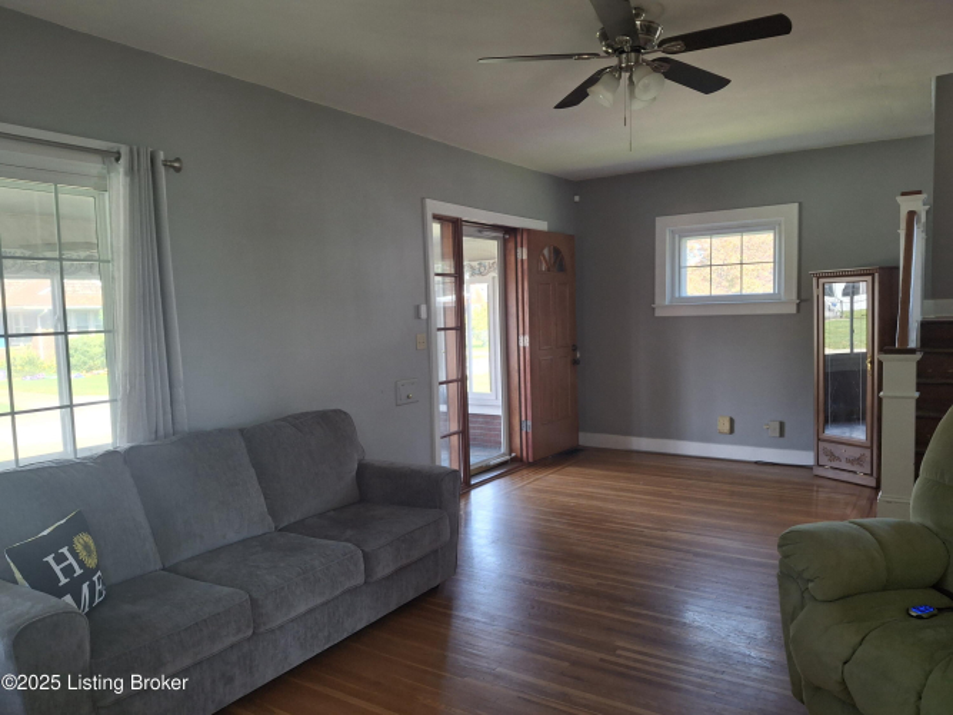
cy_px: 358
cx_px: 476
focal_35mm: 25
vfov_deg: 54.9
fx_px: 688
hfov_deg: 69.4
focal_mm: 4.69
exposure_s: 1/120
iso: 125
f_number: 1.8
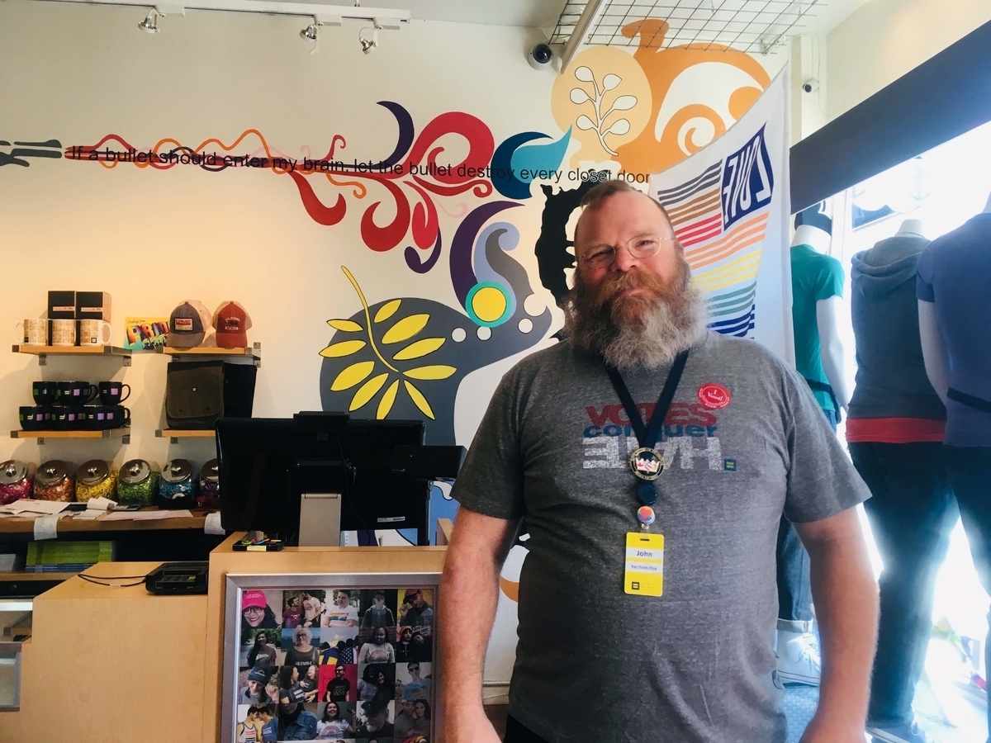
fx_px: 830
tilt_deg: +3.4
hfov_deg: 61.7
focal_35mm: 29
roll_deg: -1.0
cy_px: 372
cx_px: 496
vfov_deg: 48.2
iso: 32
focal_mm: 4.15
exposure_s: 1/30
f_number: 2.2
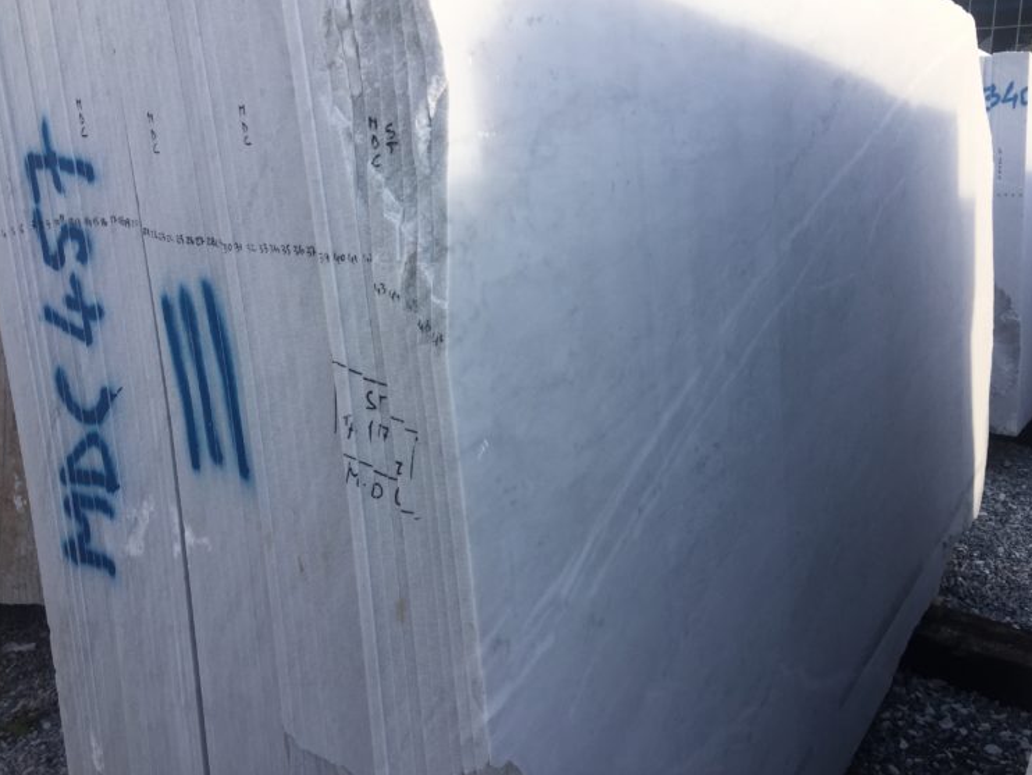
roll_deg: -1.0
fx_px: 895
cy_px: 376
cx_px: 527
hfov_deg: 59.9
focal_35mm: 30
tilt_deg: -12.5
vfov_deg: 46.8
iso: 32
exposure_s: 1/648
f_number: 2.2
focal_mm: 4.15
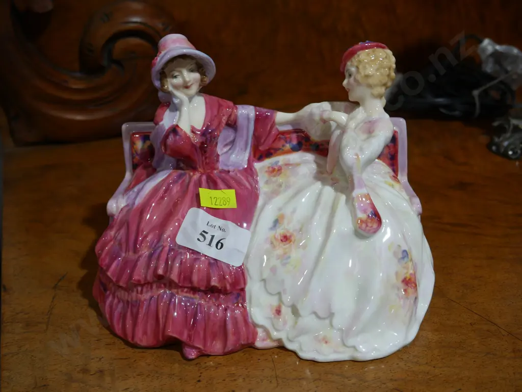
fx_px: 694
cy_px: 196
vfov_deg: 31.5
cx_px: 261
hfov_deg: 41.2
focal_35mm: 46
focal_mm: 23
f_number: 5.1
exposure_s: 1/60
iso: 250
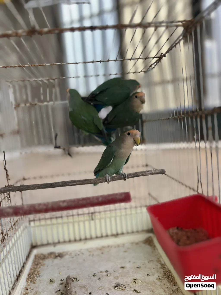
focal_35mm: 26
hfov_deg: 53.1
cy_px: 148
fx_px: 221
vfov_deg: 67.3
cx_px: 110
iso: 50
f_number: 1.5
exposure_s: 1/561
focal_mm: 5.7
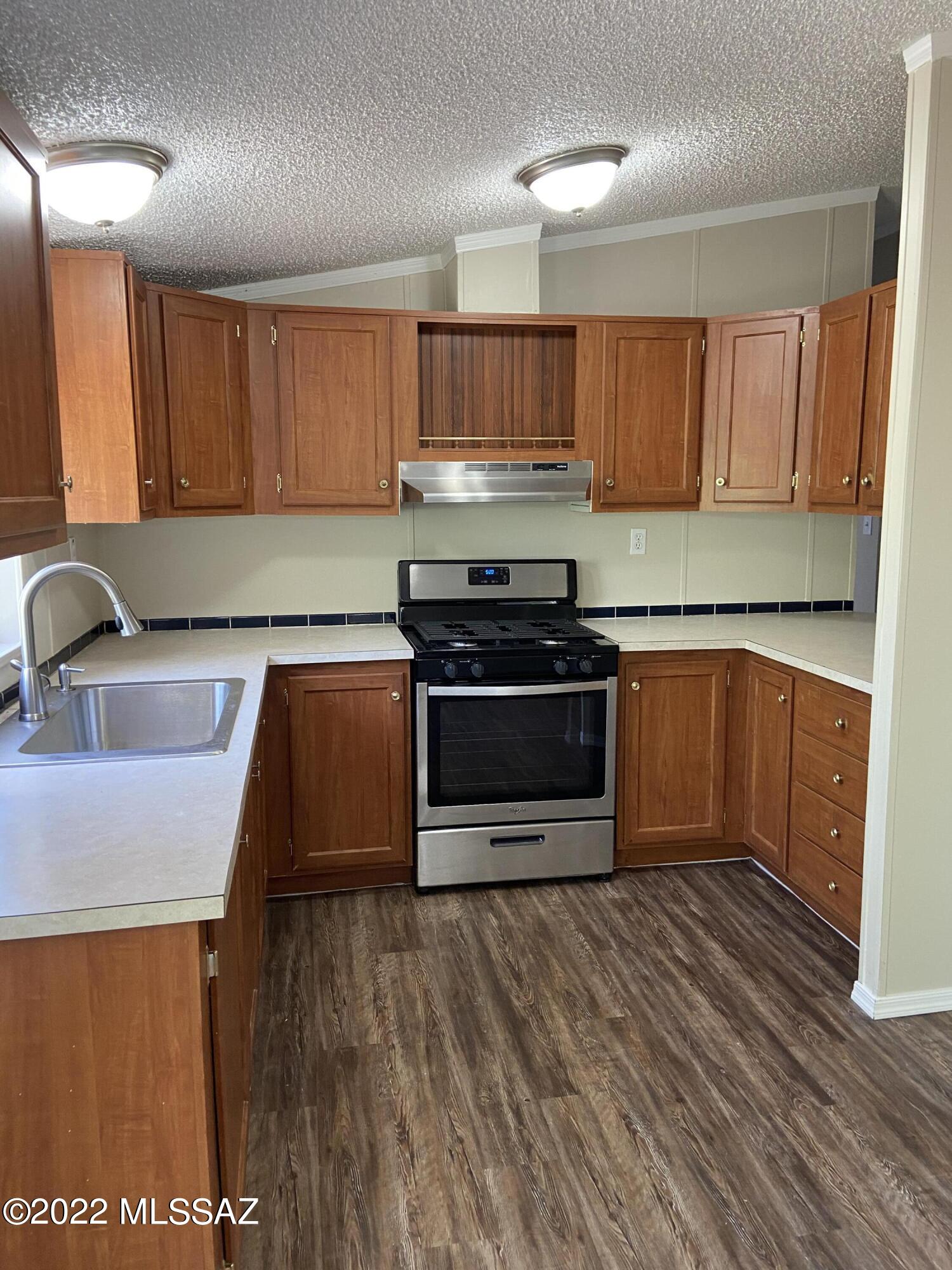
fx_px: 953
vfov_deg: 67.3
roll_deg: +0.0
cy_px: 635
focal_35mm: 26
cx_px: 476
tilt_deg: -6.3
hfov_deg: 53.1
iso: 125
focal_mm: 4.25
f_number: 1.8
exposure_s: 1/60
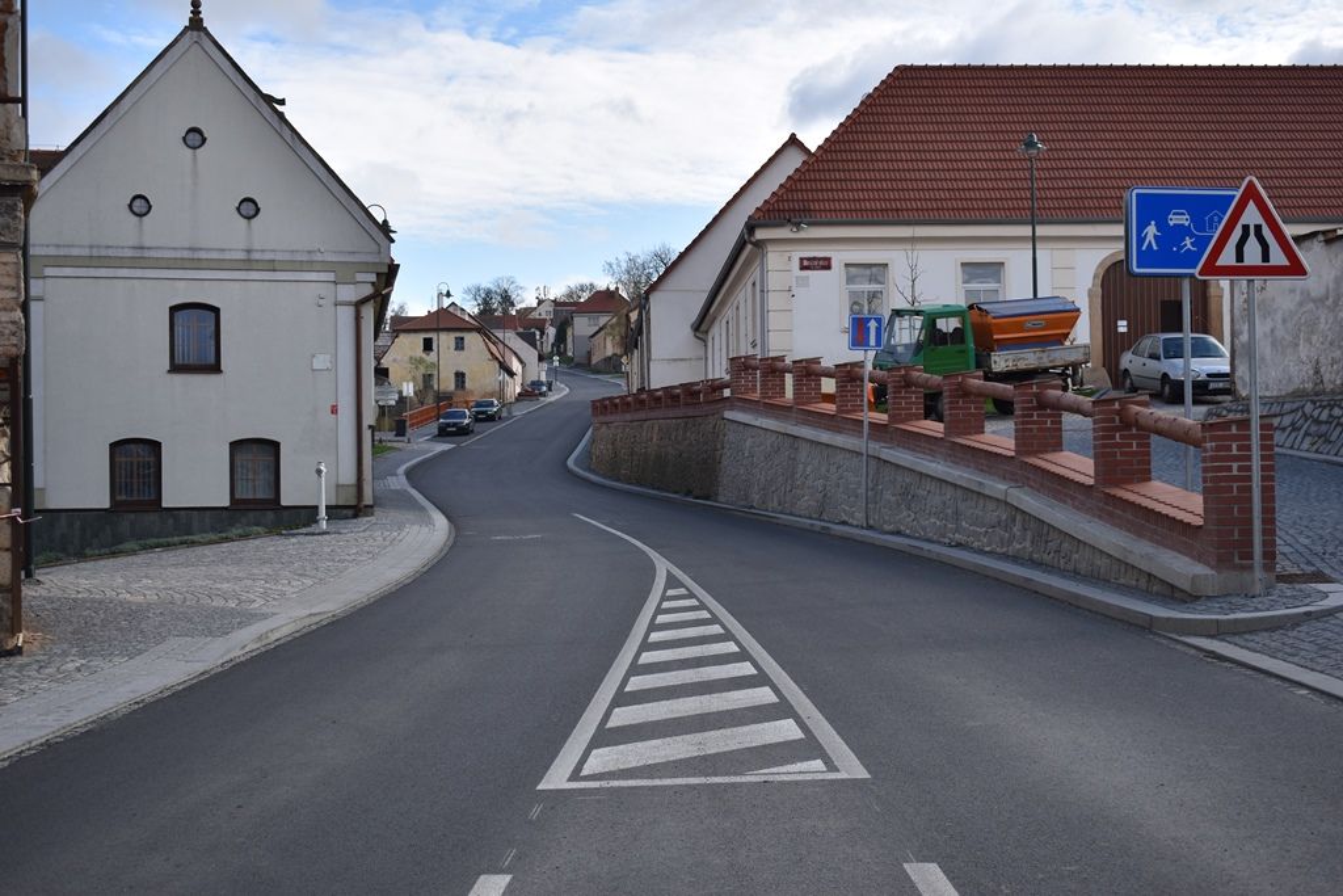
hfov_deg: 41.1
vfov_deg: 28.1
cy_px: 448
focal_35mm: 48
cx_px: 672
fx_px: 1791
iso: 100
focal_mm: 32
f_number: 5.6
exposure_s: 1/400
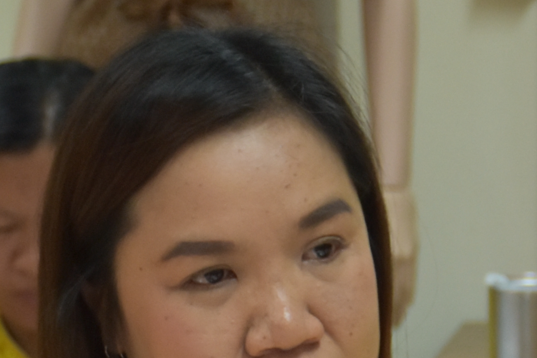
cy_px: 412
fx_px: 5147
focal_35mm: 345
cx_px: 880
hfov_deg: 5.9
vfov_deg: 4.0
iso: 640
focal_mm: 50
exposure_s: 1/60
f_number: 4.8
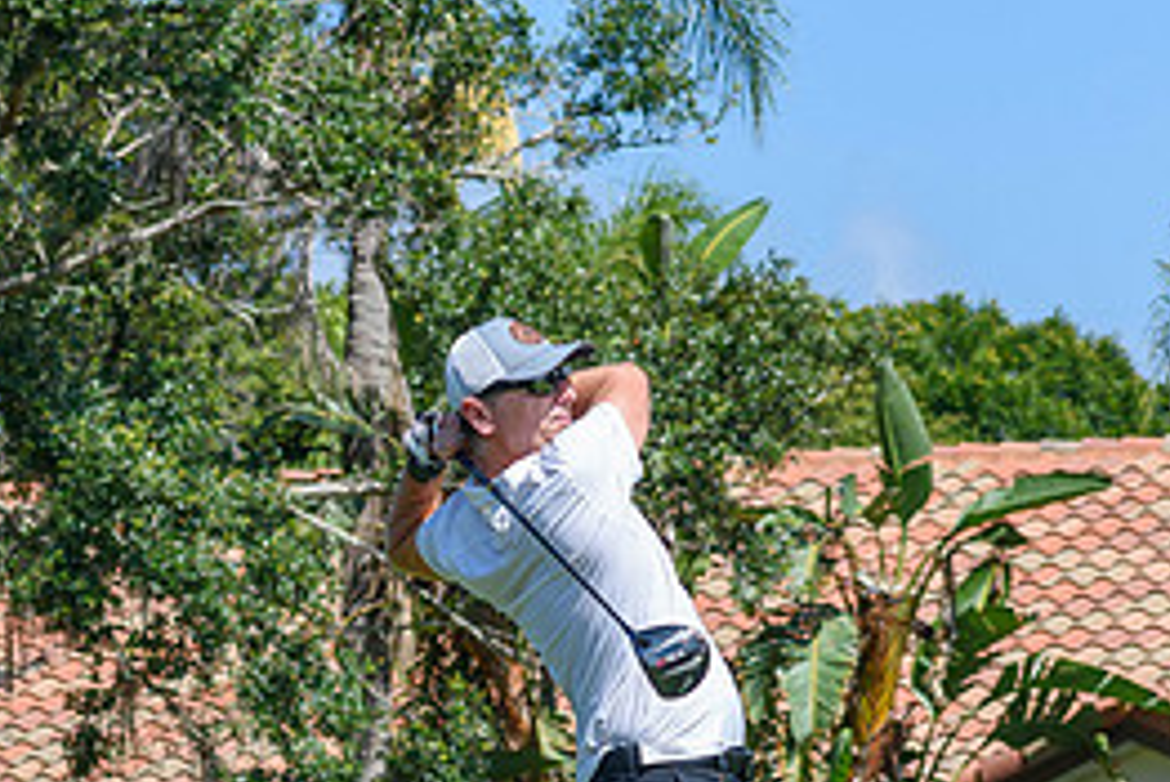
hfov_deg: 6.3
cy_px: 807
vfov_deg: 4.2
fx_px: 10568
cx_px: 335
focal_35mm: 325
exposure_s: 1/800
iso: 200
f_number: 7.1
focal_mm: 98
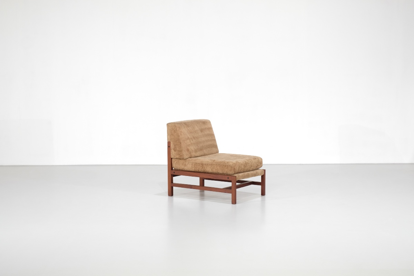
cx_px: 207
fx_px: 609
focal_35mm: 53
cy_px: 138
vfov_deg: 25.5
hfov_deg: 37.5
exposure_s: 1/52
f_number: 5
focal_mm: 35
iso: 400
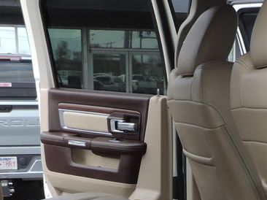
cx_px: 198
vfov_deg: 16.5
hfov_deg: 23.1
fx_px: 647
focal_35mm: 84
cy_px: 263
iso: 80
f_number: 3
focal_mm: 4.3
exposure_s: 1/200
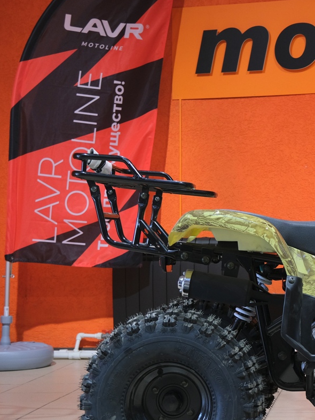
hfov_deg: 16.7
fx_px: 1044
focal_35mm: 86
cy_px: 253
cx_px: 332
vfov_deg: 22.7
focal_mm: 29.2
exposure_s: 1/60
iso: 800
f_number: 4
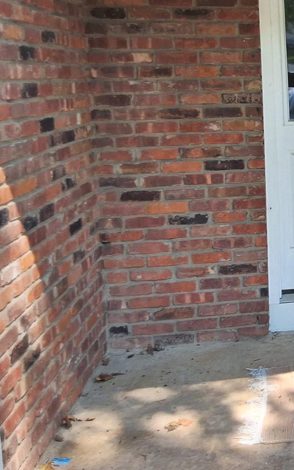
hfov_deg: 18.8
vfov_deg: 33.7
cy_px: 156
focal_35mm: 60
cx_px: 453
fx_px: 769
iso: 32
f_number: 1.9
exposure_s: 1/416
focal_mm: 2.91
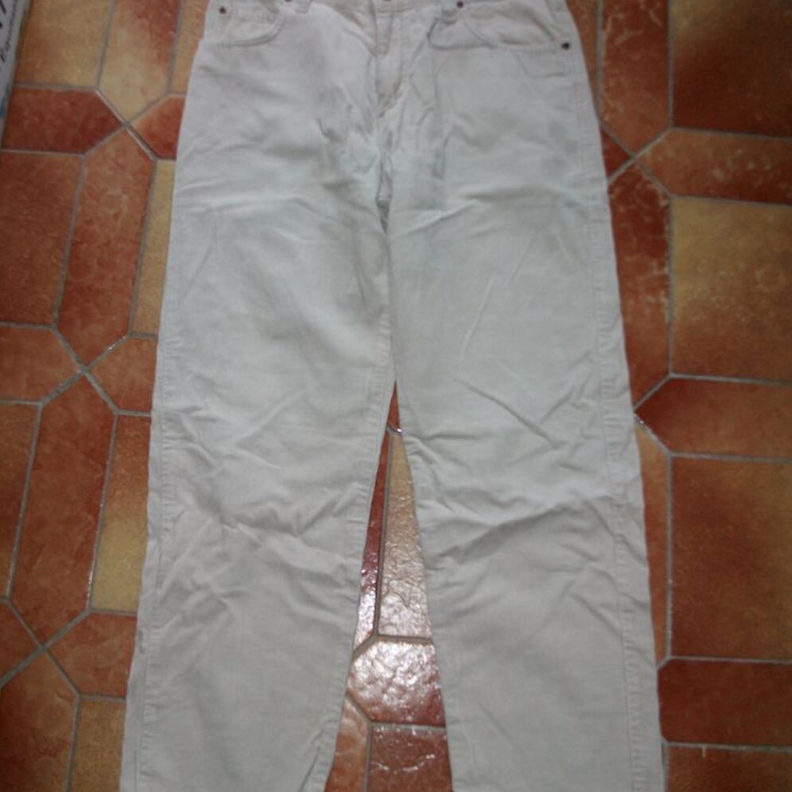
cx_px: 398
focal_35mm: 38
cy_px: 374
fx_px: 984
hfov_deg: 43.9
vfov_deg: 43.8
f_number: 2.9
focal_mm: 5.7
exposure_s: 1/40
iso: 125
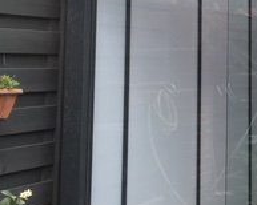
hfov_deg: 18.2
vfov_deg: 16.0
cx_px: 384
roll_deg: +0.8
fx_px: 714
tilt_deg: +6.3
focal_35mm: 94
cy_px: -11
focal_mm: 4.15
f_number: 2.2
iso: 25
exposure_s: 1/610
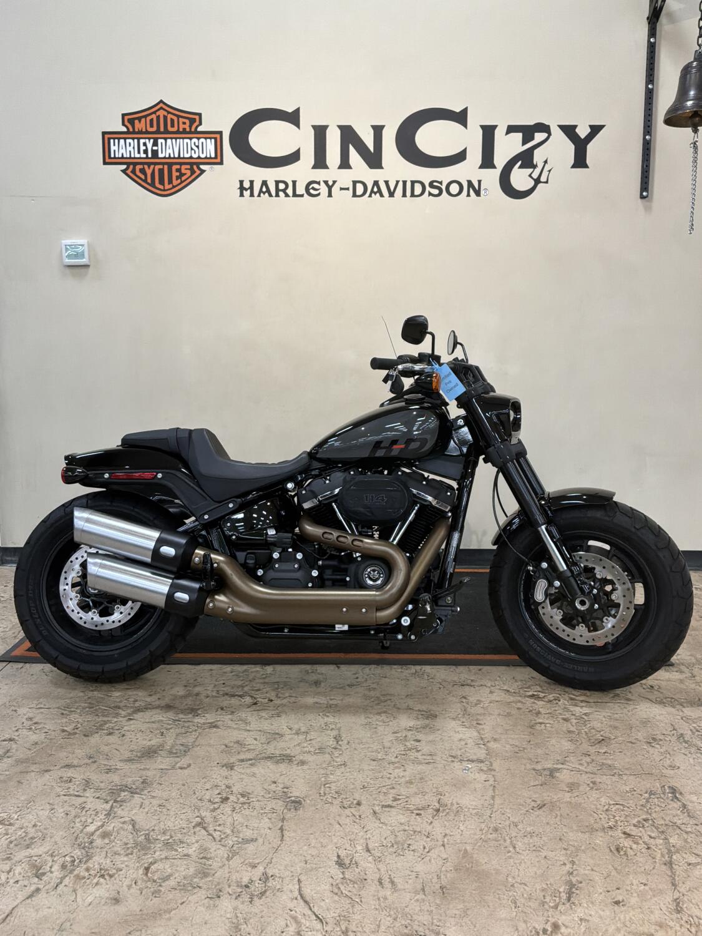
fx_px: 757
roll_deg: -0.8
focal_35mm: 28
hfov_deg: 49.7
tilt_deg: -9.0
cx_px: 351
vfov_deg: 63.4
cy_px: 468
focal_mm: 3
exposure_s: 1/60
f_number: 1.8
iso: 100
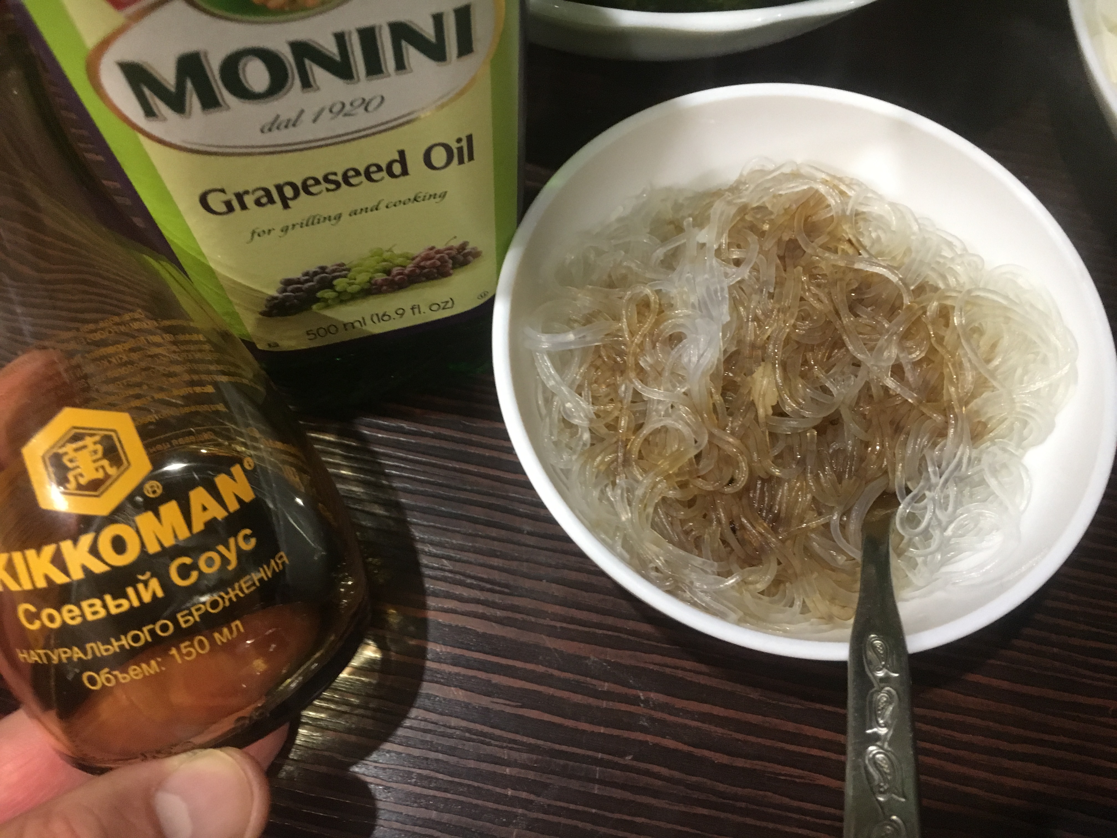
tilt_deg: -69.1
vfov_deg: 48.2
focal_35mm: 29
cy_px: 419
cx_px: 558
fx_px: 936
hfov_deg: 61.7
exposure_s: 1/17
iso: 200
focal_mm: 4.15
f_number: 2.2
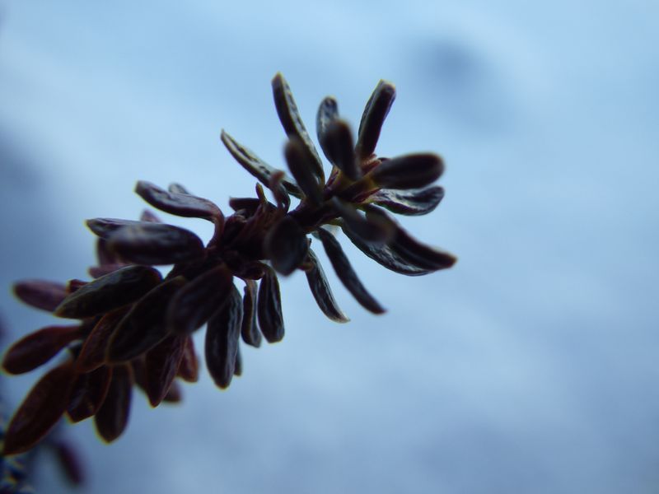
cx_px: 330
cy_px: 247
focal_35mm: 34
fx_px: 647
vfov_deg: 41.8
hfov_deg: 54.0
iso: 125
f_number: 3.8
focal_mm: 6.1
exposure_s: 1/80
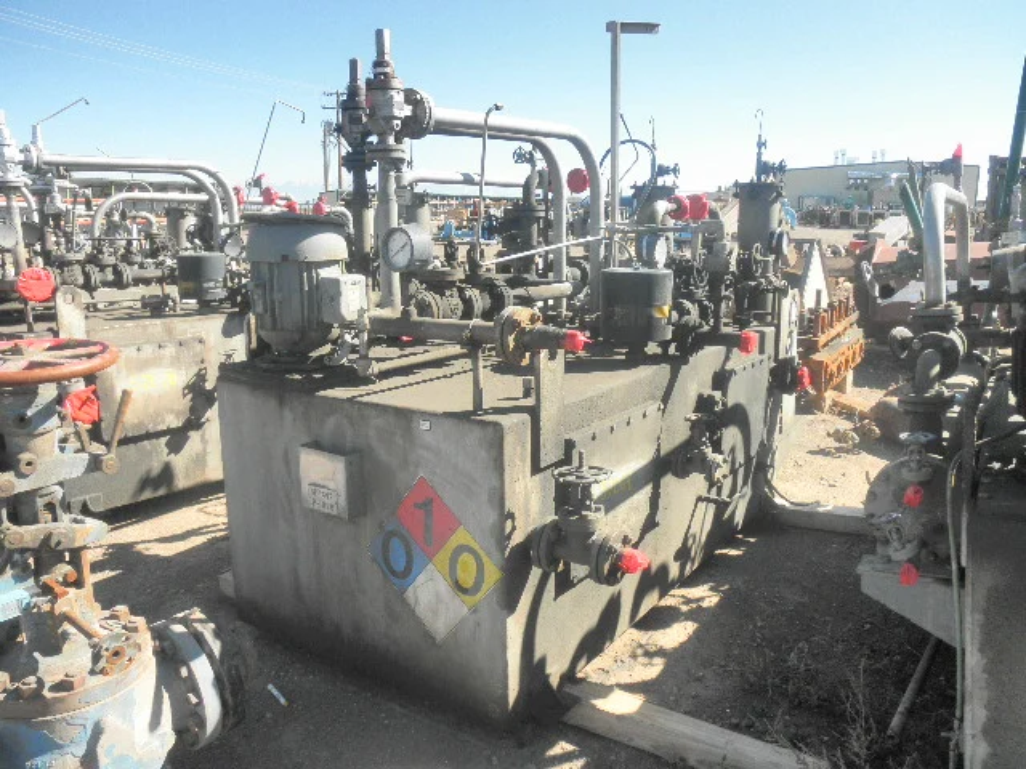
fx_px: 830
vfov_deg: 49.7
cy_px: 384
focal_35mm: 28
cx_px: 513
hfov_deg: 63.4
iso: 64
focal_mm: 5
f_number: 3
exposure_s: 1/500
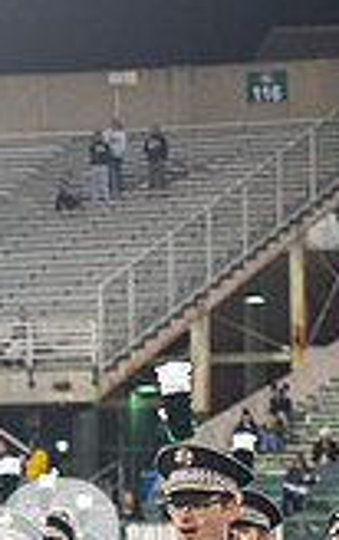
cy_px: 632
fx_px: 3712
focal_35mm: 252
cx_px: -128
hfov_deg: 5.2
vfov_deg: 8.2
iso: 1000
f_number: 2.8
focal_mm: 70
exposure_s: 1/500
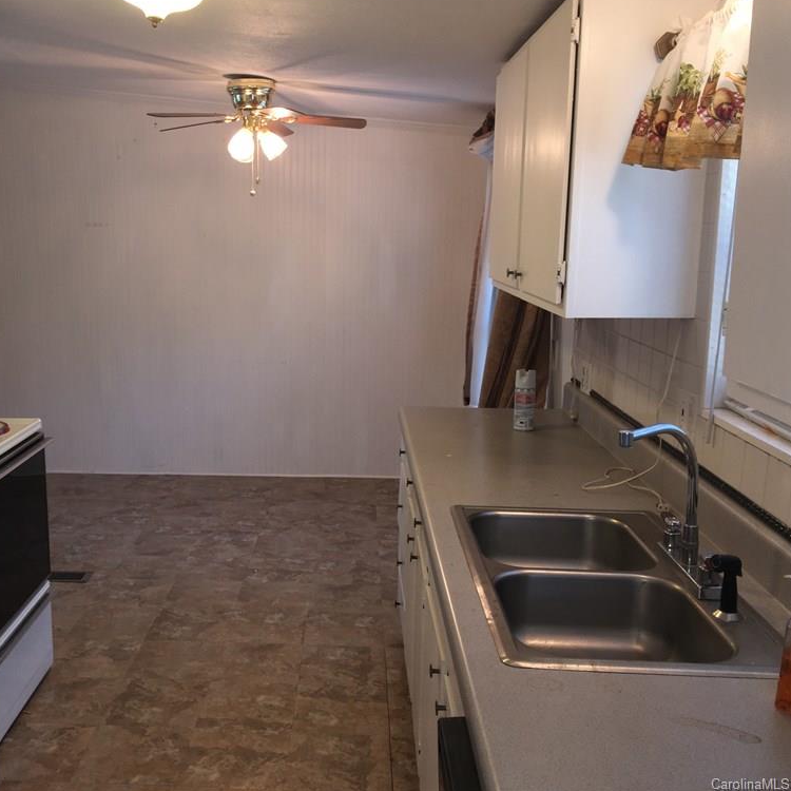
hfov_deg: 46.8
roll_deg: +1.1
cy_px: 389
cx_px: 292
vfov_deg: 47.2
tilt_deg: -10.0
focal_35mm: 35
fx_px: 905
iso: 25
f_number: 2.2
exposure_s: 1/35
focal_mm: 4.15
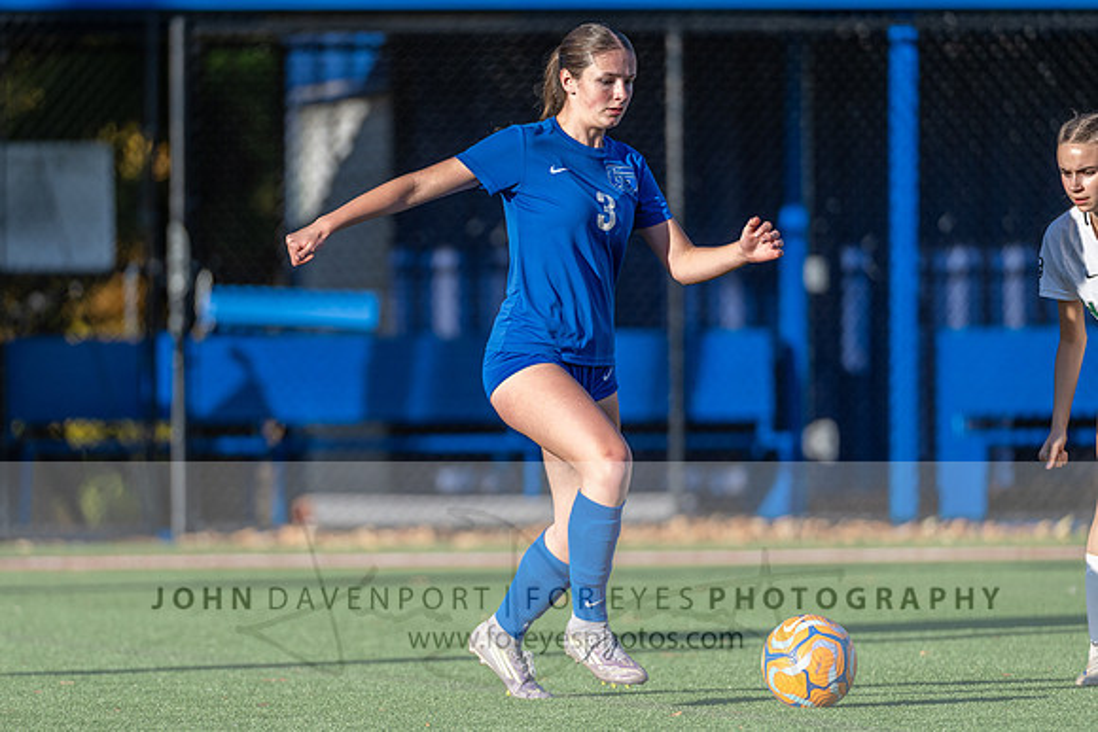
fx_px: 12757
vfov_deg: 3.3
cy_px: 355
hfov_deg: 4.9
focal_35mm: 418
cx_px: 463
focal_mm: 350
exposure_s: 1/1000
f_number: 4
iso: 320
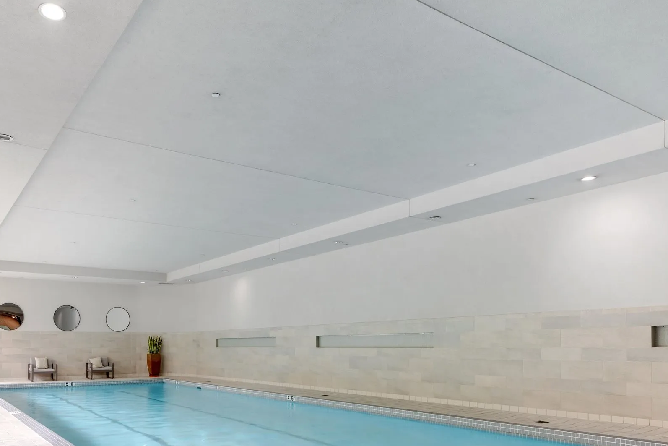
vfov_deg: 46.2
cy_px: 336
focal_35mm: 27
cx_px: 242
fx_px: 501
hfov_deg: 66.2
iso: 250
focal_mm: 14
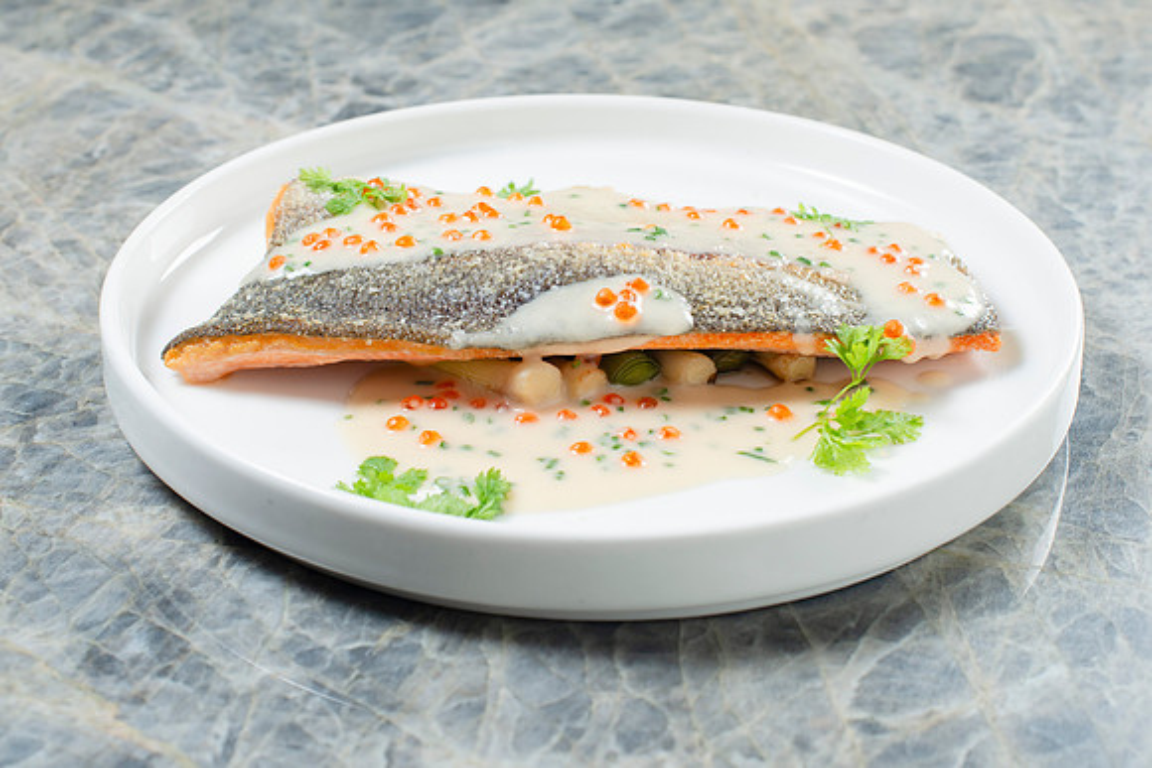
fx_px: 1943
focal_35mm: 61
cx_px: 575
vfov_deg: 22.4
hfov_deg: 33.0
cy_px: 330
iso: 200
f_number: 8
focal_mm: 50
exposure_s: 1/200
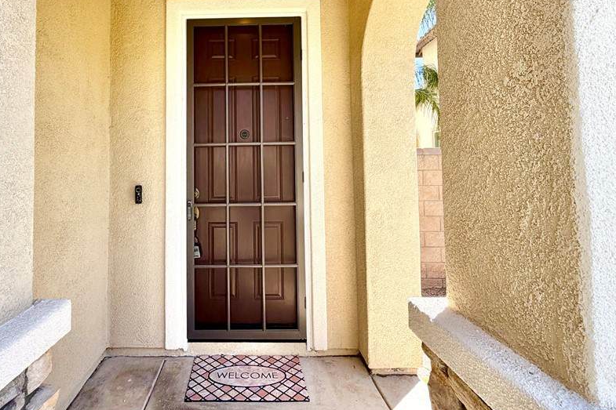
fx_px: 325
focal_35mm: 19
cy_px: 154
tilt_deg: +2.5
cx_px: 243
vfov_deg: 63.6
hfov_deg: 85.7
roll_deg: +0.4
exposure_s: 1/315
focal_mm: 2.22
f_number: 2.2
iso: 50
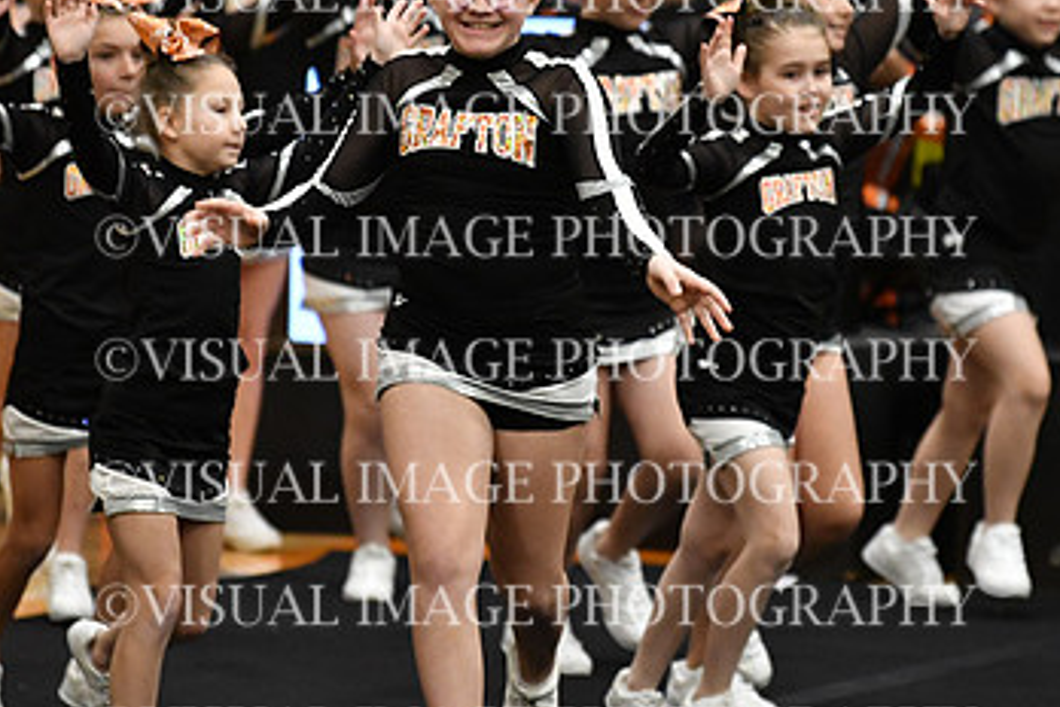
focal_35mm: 450
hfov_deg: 4.6
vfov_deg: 3.1
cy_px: 175
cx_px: 536
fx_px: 13249
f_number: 2.8
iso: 4000
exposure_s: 1/800
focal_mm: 180
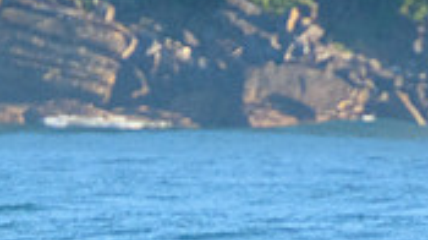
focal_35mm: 2087
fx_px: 23660
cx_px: 179
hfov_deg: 1.0
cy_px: 337
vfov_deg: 0.6
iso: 1100
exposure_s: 1/2500
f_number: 5.6
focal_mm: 400
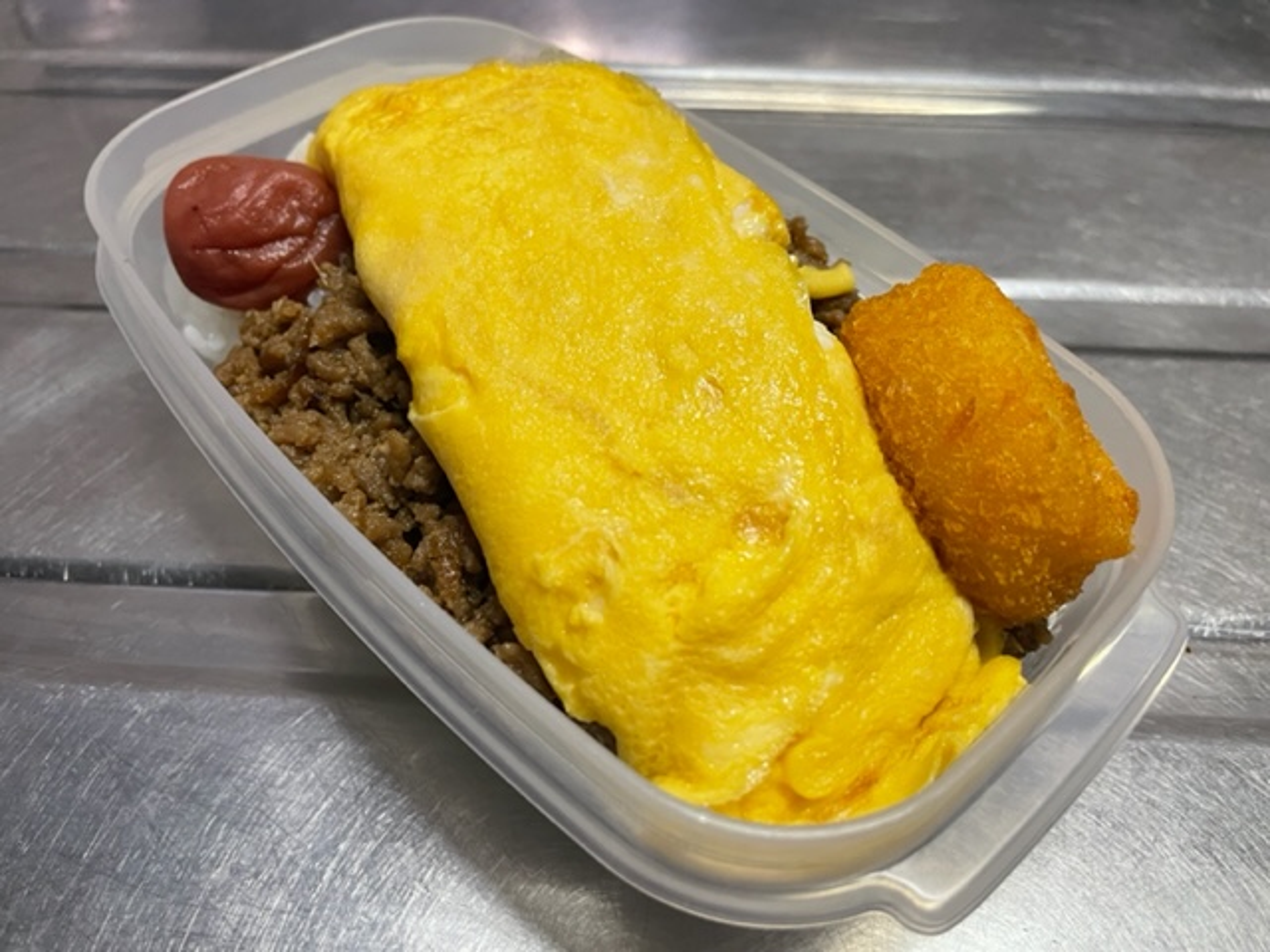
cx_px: 635
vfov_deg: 53.1
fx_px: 954
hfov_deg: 67.3
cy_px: 476
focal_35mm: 26
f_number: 1.6
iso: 160
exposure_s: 1/60
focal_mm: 4.2
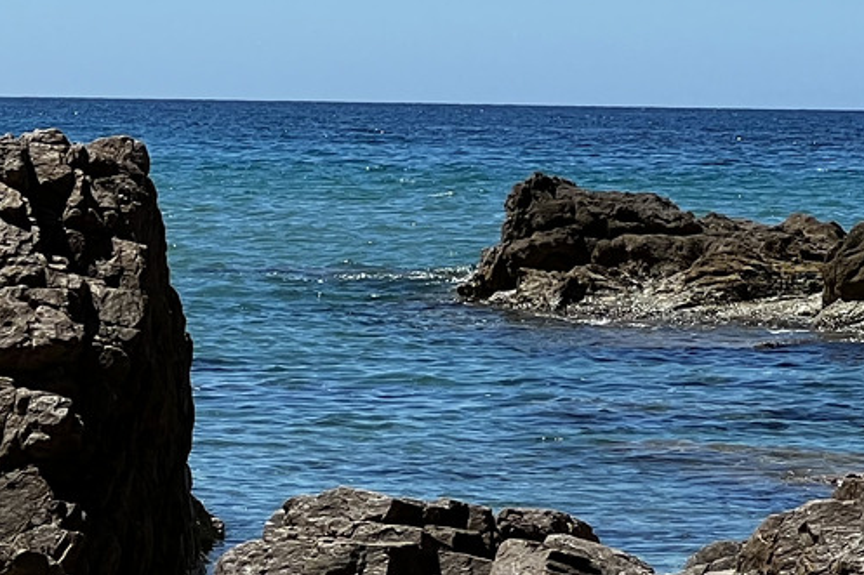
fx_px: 6190
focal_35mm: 258
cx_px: 80
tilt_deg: -2.2
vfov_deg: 5.3
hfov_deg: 8.0
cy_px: 464
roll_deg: -0.7
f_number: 2.8
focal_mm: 9
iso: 32
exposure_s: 1/995
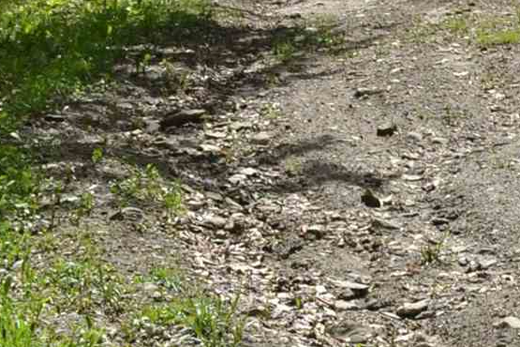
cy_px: -347
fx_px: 2398
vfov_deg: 7.9
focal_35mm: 166
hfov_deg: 11.7
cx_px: 855
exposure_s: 1/200
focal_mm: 20
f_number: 10
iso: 100
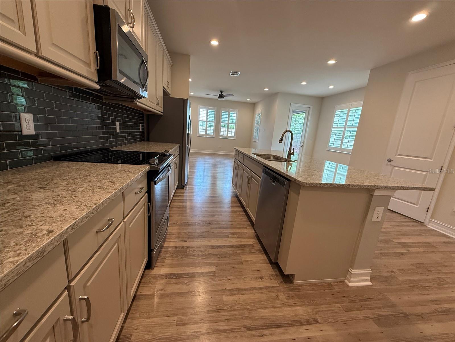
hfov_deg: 102.1
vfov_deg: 85.7
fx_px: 184
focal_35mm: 14
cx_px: 228
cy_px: 171
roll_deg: -5.0
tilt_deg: -11.5
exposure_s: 1/120
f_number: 2.2
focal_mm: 2.22
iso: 250
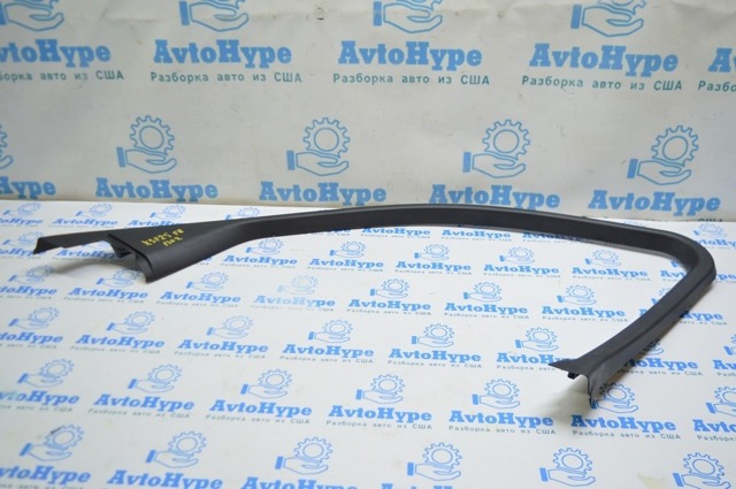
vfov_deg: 39.9
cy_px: 244
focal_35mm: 33
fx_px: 674
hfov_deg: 57.3
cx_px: 368
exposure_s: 1/50
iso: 400
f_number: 3.8
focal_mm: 22
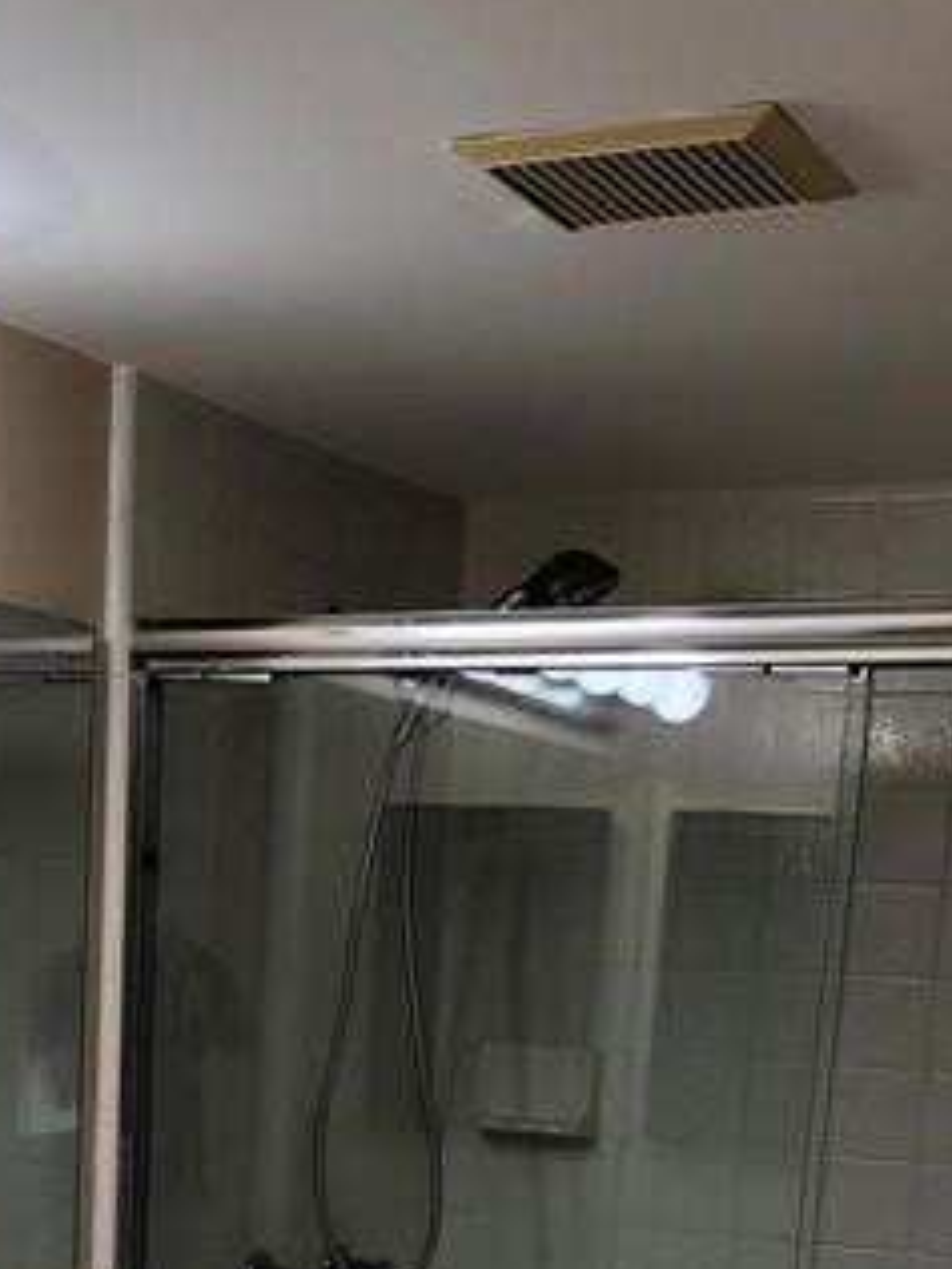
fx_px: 2493
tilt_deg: -10.0
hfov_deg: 21.5
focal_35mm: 68
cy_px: 1454
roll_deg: -3.0
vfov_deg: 26.0
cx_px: 265
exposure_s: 1/120
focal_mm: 4
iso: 50
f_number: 1.8
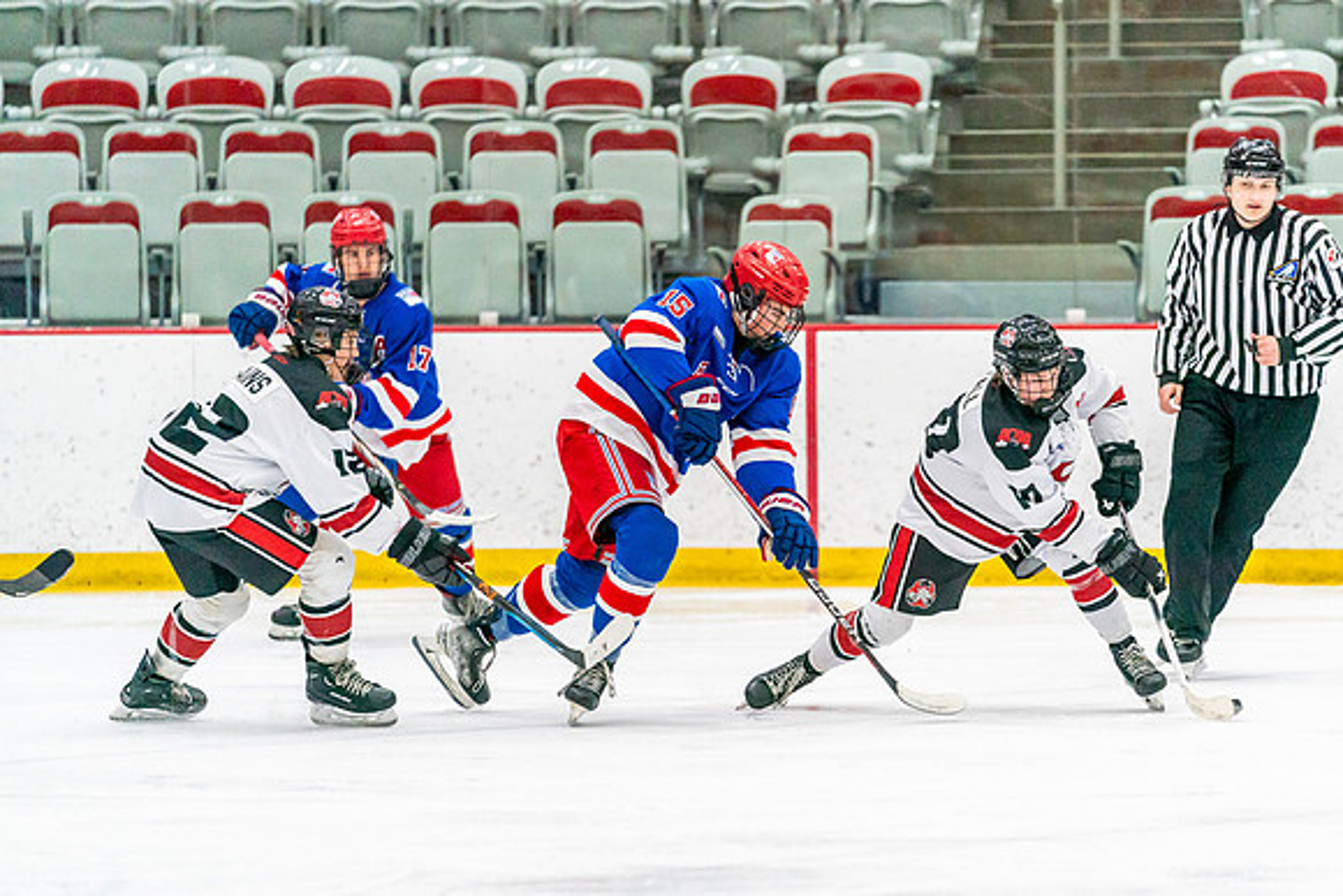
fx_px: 9301
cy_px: 543
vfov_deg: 5.5
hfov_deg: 8.3
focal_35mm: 249
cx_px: 798
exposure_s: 1/1250
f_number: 2.8
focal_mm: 200
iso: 3200
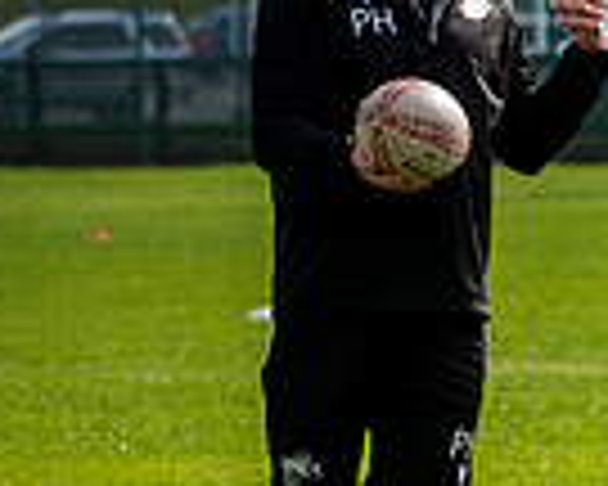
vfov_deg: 2.8
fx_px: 9789
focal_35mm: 544
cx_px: 1202
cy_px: 245
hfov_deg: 3.5
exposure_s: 1/1250
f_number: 4
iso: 250
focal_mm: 135
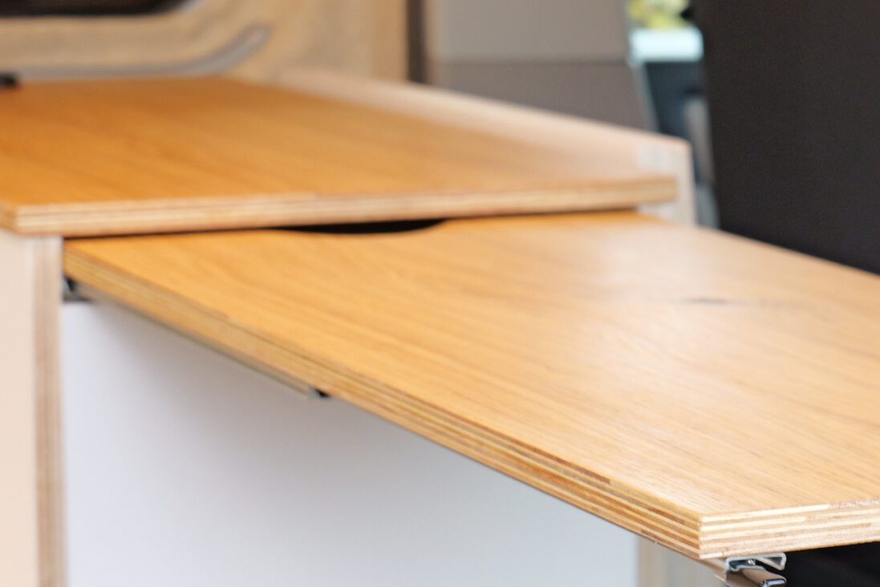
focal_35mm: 140
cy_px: 358
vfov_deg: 9.8
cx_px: 918
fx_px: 3423
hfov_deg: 14.4
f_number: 5.6
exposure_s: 1/60
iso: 2500
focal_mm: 60
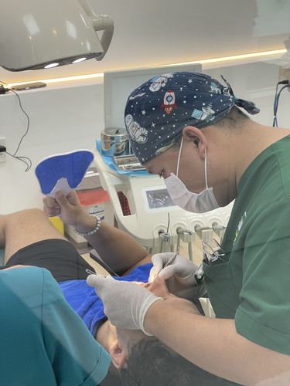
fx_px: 715
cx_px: 145
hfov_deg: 22.9
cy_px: 193
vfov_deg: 30.3
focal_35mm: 64
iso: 80
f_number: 2.2
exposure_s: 1/100
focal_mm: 7.5
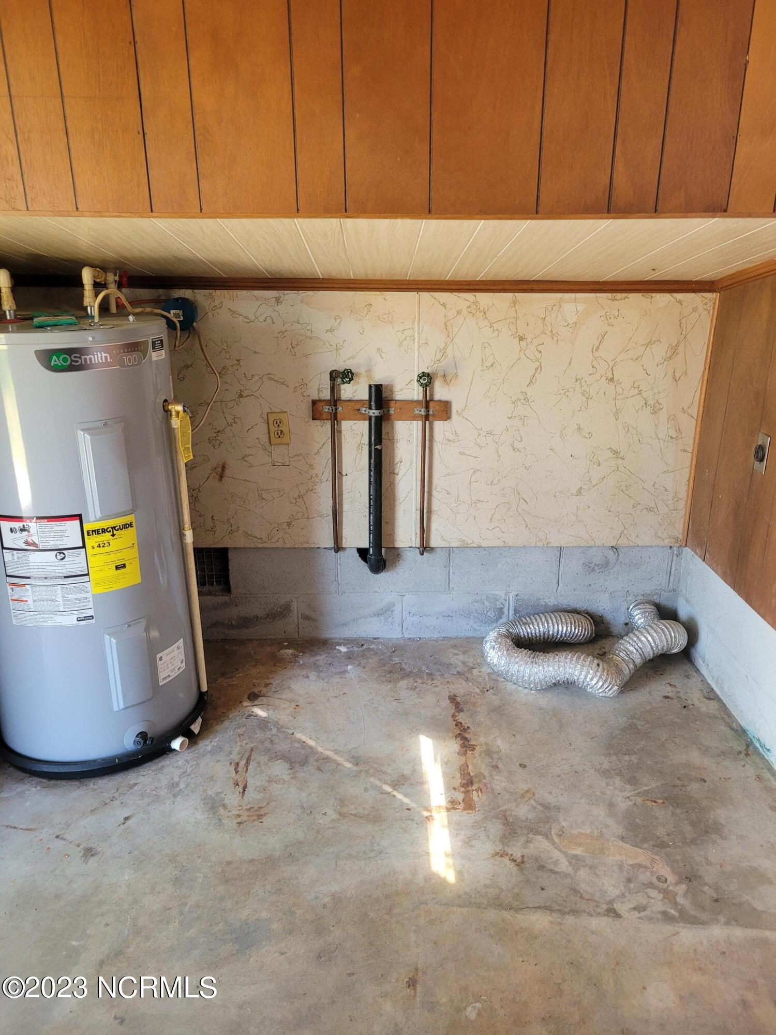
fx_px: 777
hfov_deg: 53.1
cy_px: 518
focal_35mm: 26
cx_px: 388
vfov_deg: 67.3
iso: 200
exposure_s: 1/60
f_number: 1.8
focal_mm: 5.4
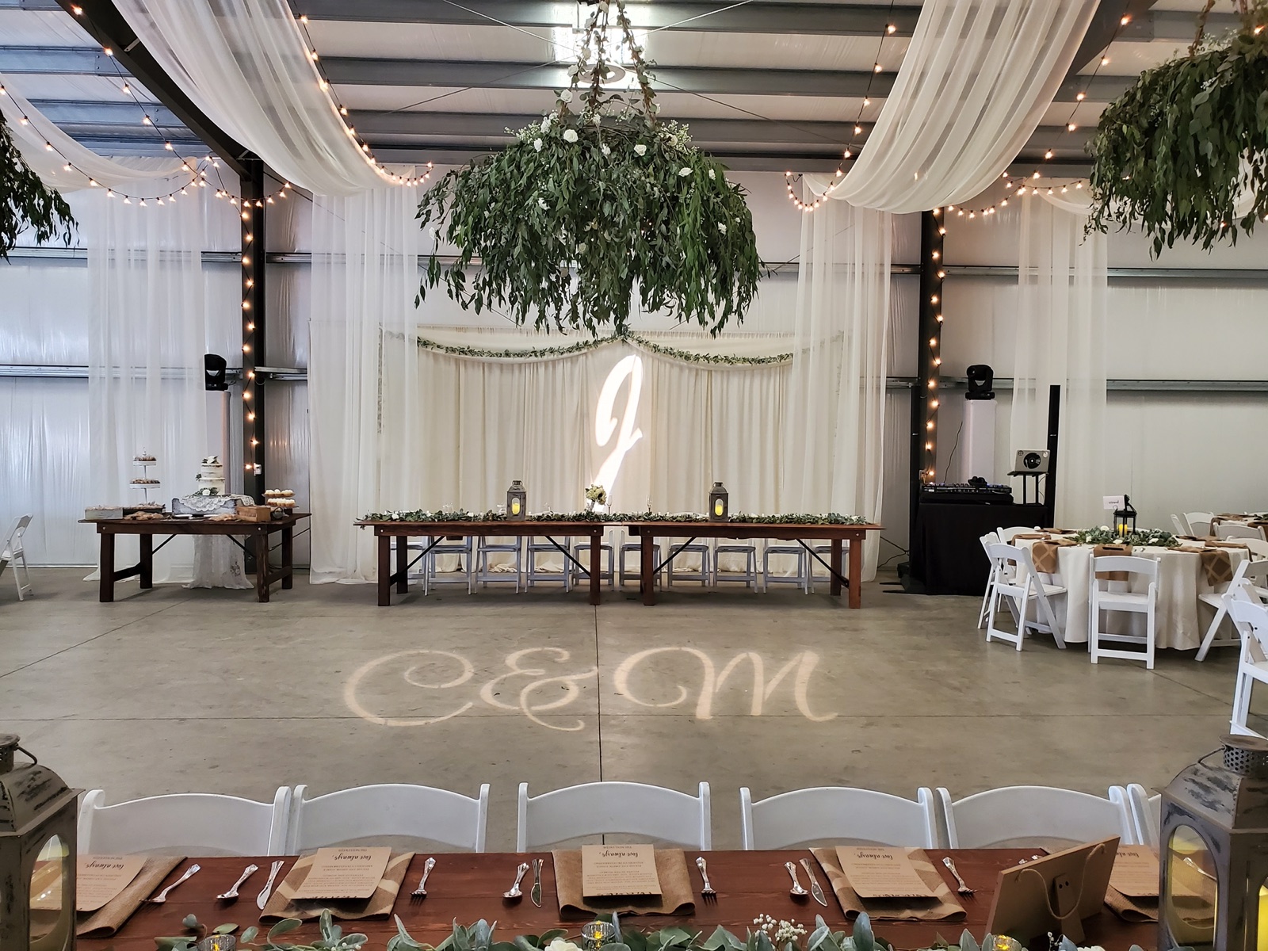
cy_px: 476
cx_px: 634
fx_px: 952
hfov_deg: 67.3
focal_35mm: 26
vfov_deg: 53.1
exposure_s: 1/39
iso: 320
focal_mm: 4.3
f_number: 2.4
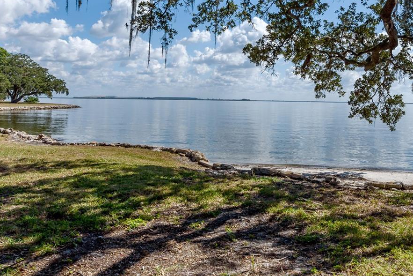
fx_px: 333
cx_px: 247
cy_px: 66
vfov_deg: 43.4
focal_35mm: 29
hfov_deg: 63.1
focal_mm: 16
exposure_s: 1/640
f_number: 10
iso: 320
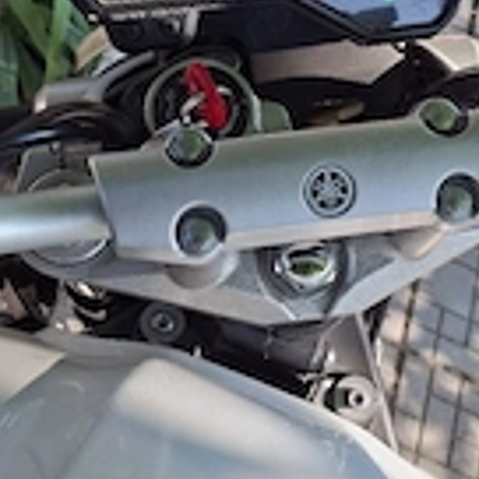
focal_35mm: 60
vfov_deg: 28.2
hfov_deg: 28.6
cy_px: 127
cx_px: 250
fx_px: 939
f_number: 1.8
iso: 50
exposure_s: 1/294
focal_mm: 5.54
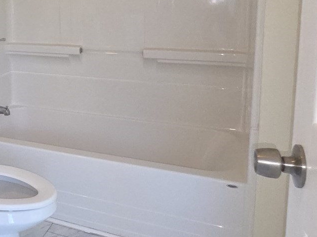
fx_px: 384
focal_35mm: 42
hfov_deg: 37.7
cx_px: -28
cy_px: 53
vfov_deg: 33.5
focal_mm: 2.2
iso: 200
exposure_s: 1/60
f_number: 2.2
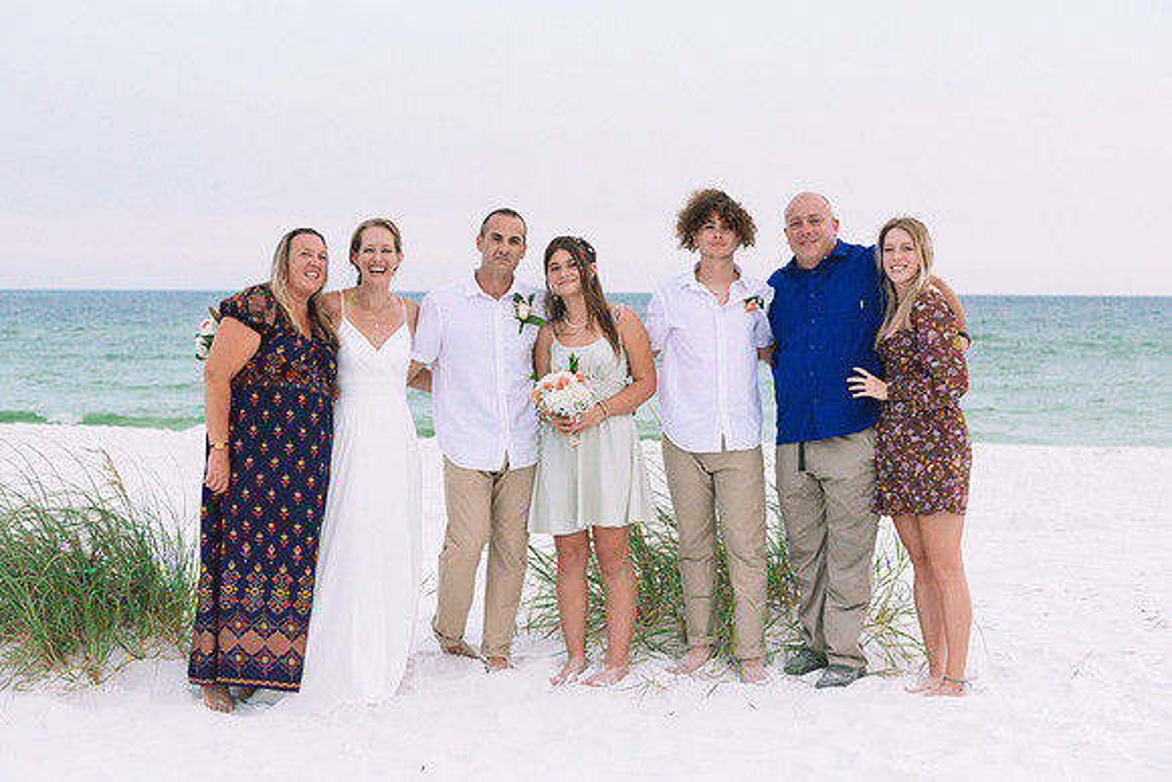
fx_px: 2279
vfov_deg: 19.5
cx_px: 586
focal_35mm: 70
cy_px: 391
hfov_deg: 28.8
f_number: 5
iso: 2500
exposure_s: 1/2500
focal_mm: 70
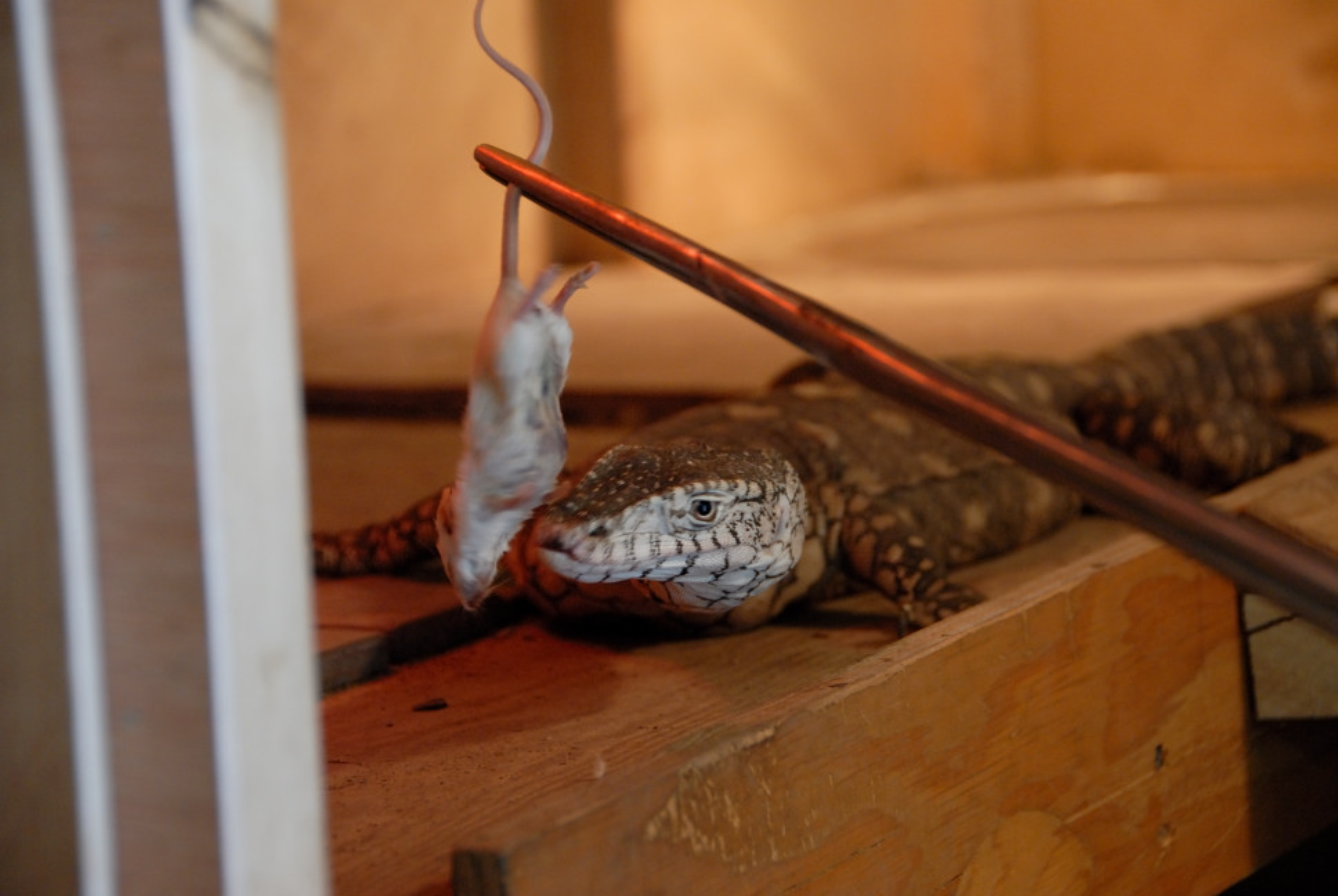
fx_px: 5303
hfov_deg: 14.4
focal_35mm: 142
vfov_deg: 9.7
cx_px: 669
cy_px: 448
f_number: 5.3
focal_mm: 95
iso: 800
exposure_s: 1/40
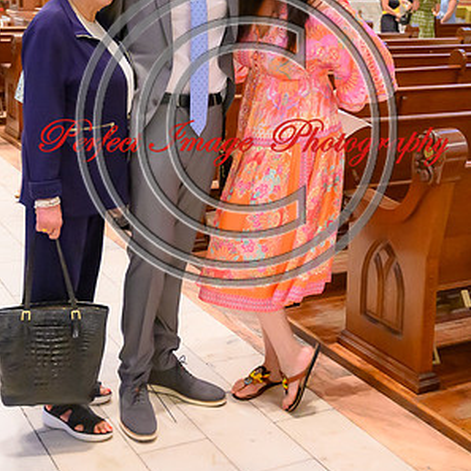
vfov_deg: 31.3
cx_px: 183
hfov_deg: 31.5
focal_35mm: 54
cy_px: 140
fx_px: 831
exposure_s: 1/100
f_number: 2.8
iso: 9000
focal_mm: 28
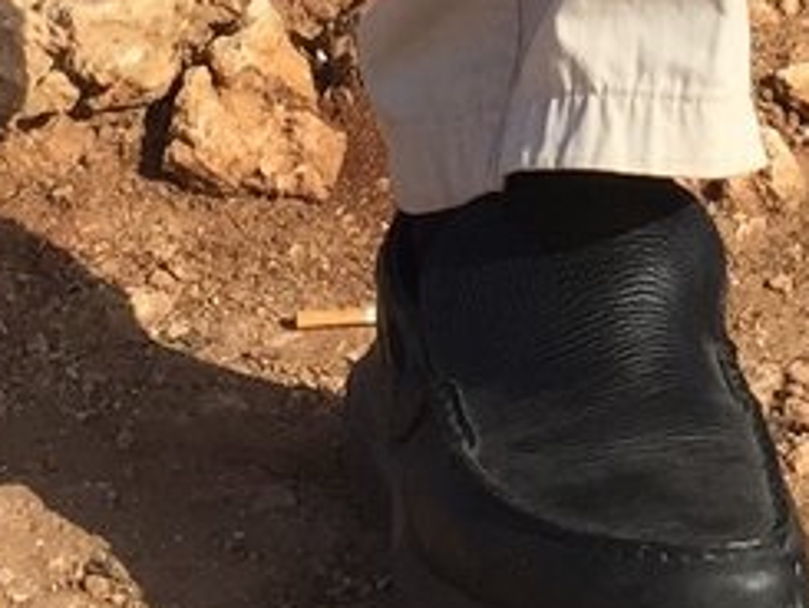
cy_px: -971
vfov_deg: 7.1
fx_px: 4513
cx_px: 852
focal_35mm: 193
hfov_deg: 10.1
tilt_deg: -2.3
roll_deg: -0.4
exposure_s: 1/2639
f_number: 2.2
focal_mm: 4.15
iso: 32
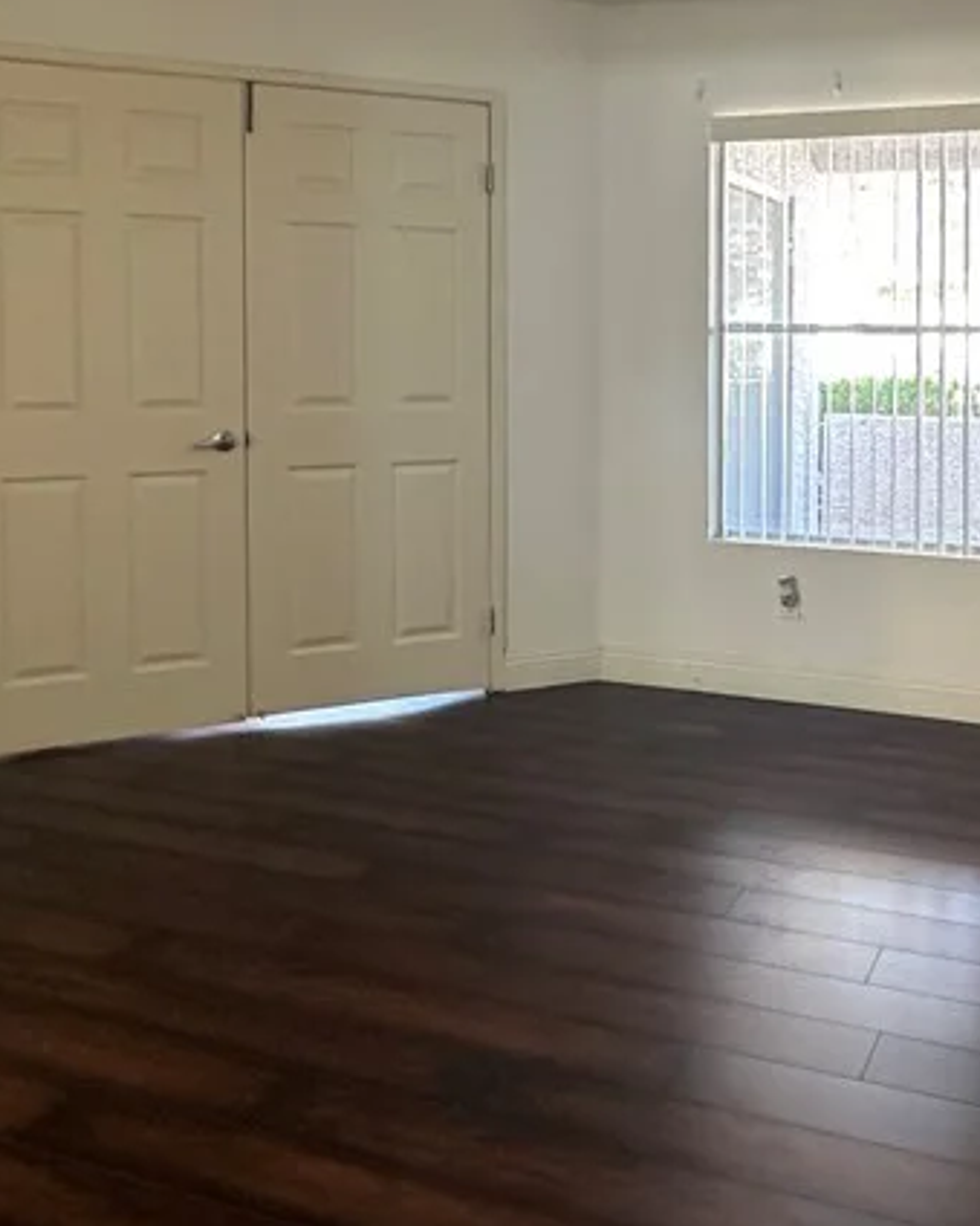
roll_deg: -0.5
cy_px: 370
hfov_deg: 42.4
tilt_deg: -1.7
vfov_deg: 52.7
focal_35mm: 33
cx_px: 795
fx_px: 1197
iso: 250
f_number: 2.2
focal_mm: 2.22
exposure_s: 1/60
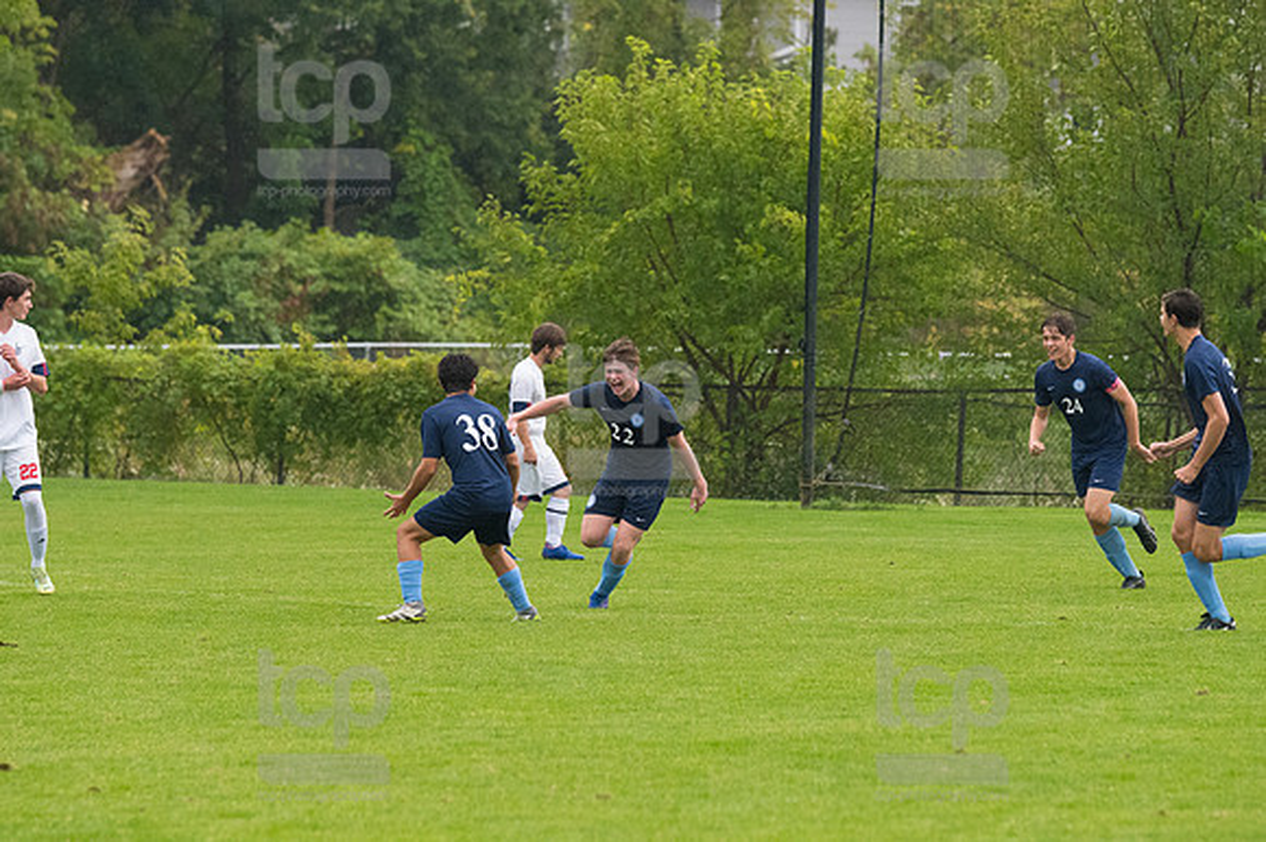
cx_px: 633
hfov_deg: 7.1
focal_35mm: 292
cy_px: 421
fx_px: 10262
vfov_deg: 4.7
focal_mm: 195
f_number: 4.5
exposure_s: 1/2000
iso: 2500
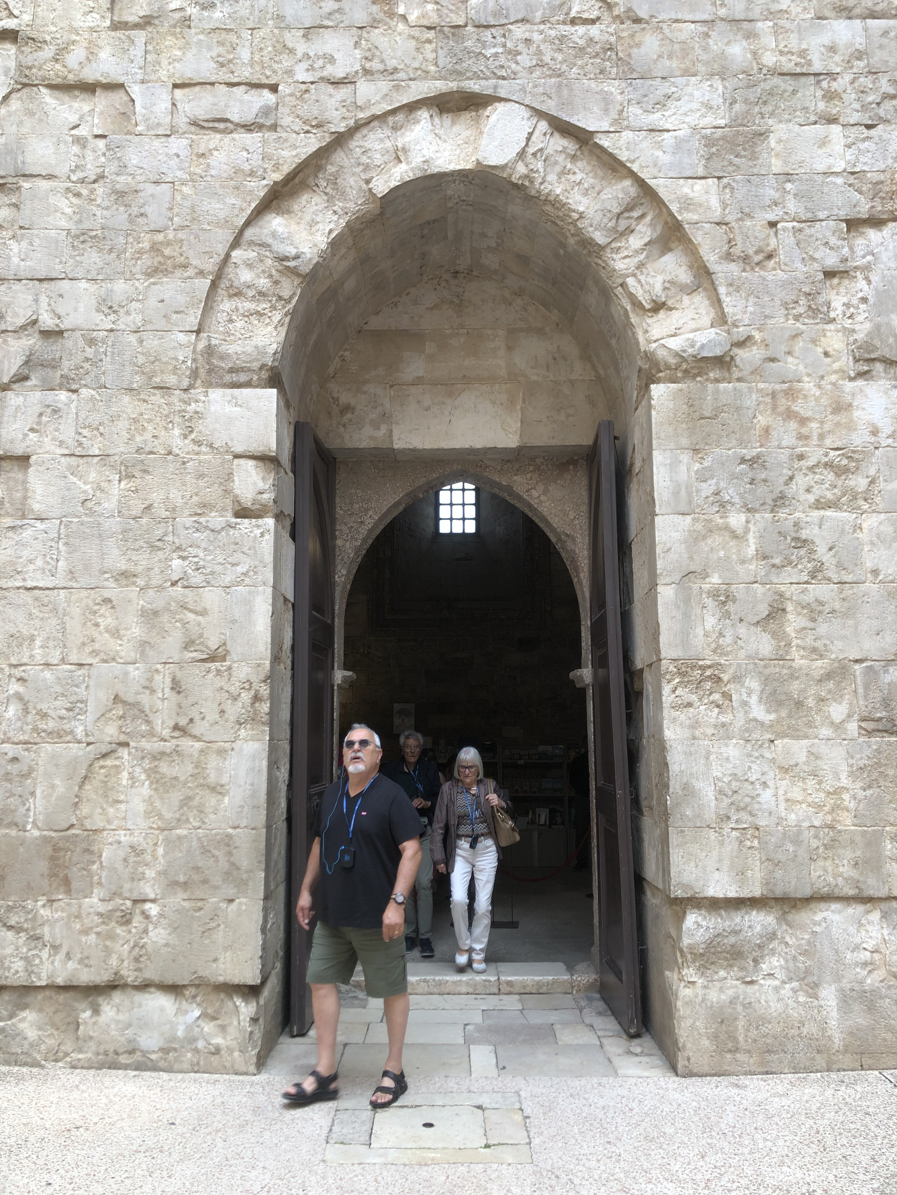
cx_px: 448
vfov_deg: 63.4
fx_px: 967
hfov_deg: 49.7
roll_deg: +0.9
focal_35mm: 28
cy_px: 598
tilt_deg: +9.3
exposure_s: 1/100
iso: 25
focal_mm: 4
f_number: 1.8
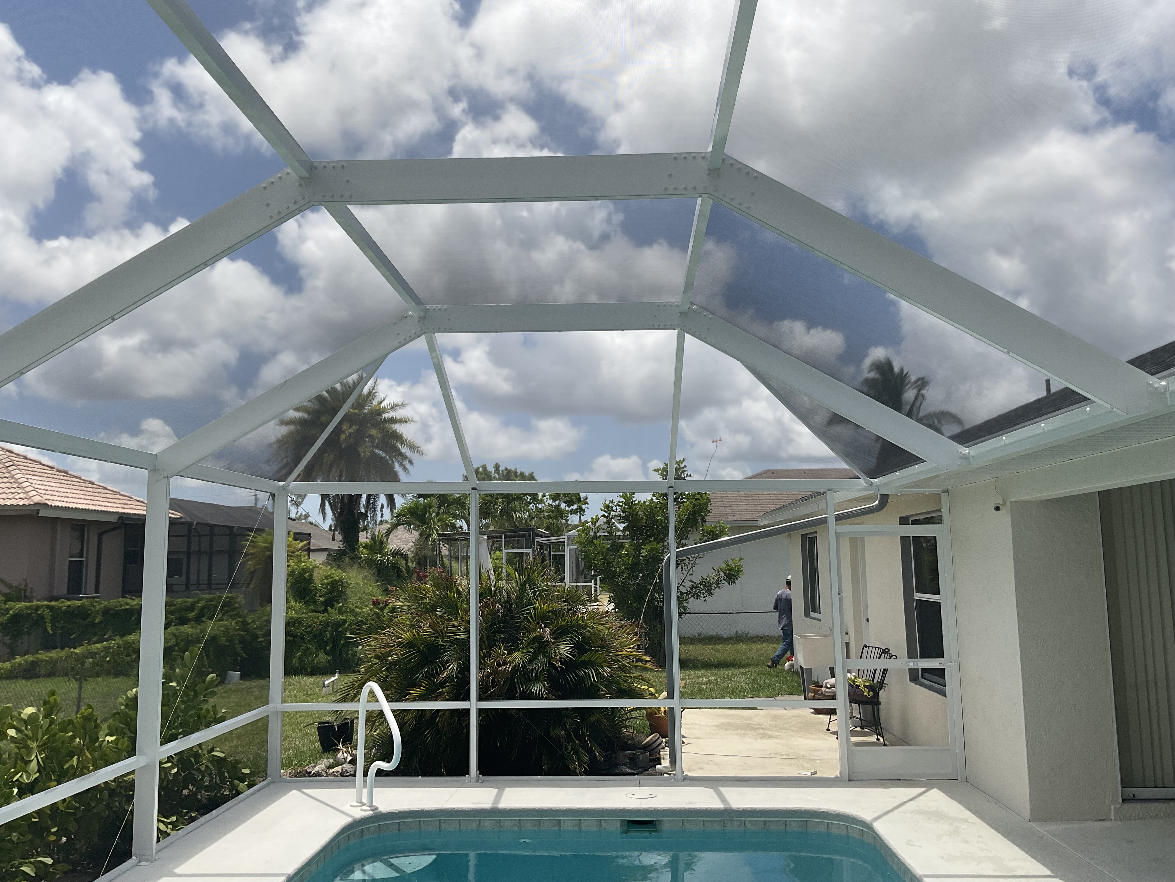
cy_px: 441
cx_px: 588
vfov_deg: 48.2
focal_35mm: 29
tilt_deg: +6.5
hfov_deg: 61.7
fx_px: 984
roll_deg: +0.6
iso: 16
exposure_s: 1/2227
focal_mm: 3
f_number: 1.8
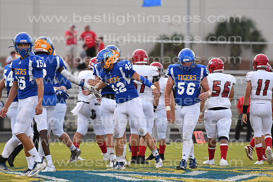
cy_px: 91
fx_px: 2105
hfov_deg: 7.4
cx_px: 136
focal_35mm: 278
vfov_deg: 5.0
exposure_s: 1/1000
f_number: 3.2
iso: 1600
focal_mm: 185
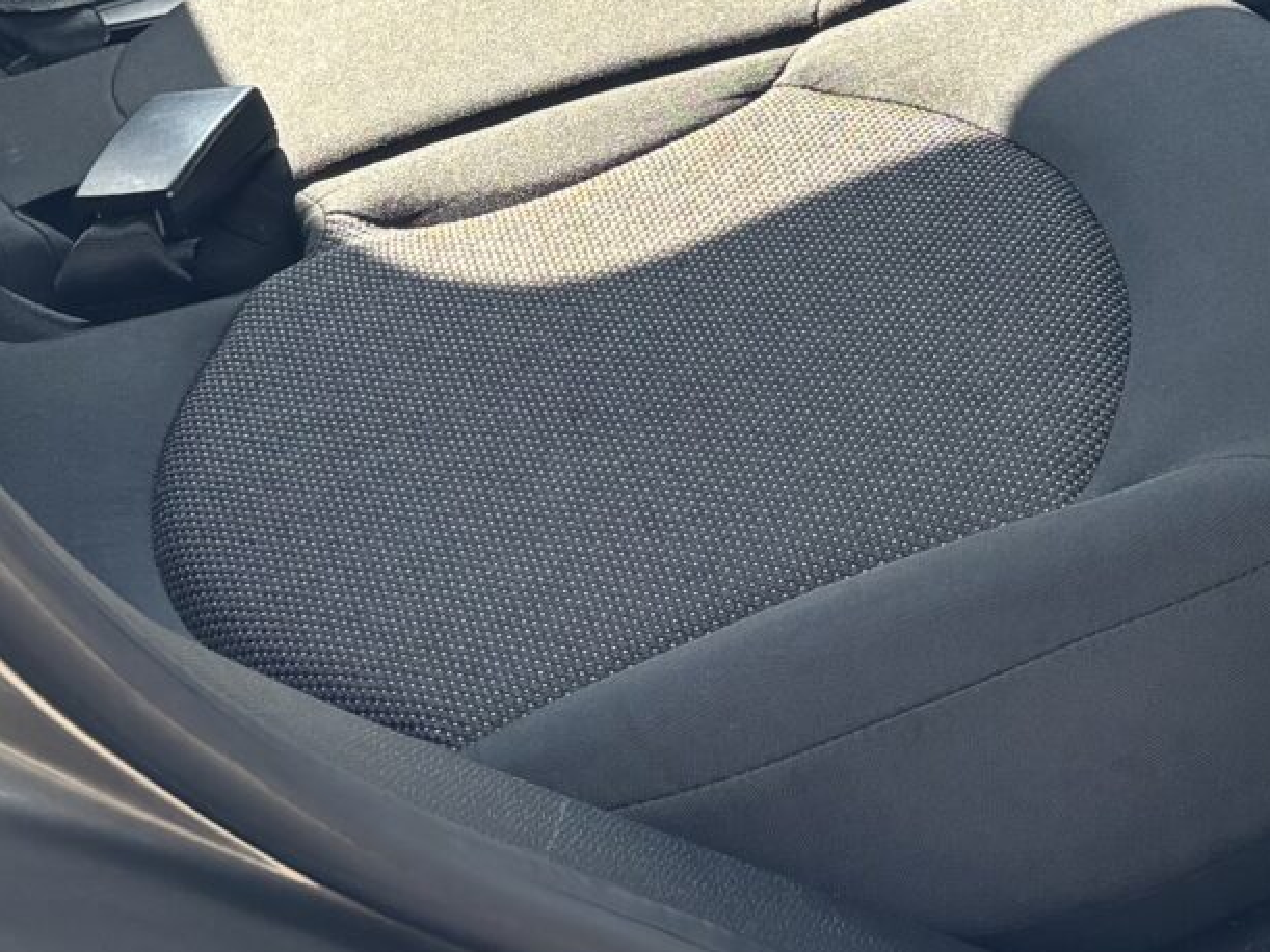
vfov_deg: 12.9
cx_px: 1461
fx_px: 3998
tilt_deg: -20.4
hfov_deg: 17.3
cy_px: -480
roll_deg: -3.1
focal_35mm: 109
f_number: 1.6
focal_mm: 5.96
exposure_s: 1/260
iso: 50
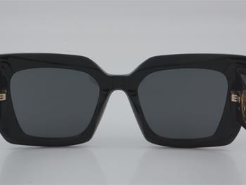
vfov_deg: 18.0
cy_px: 92
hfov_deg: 23.8
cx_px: 118
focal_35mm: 82
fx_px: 583
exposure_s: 1/4
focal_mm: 50
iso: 100
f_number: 32
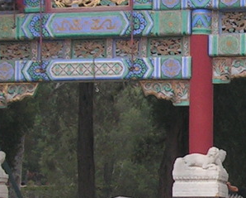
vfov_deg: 8.6
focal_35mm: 179
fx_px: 1305
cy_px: 146
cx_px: 361
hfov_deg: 10.4
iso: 50
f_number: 5.6
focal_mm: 6.3
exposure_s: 1/160
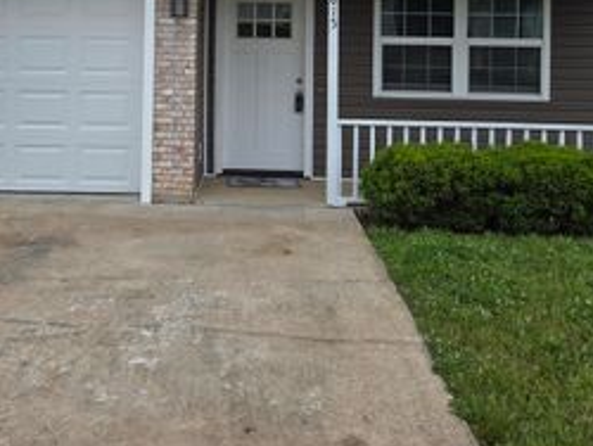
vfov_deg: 30.2
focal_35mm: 46
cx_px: 209
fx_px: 789
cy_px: 44
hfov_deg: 40.8
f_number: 1.8
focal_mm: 5.4
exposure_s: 1/1742
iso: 80
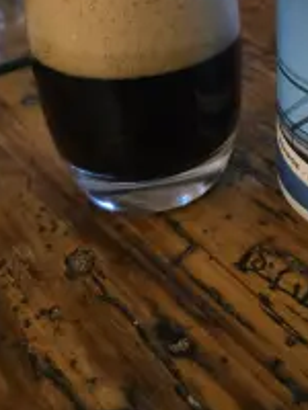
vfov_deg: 38.1
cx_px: 255
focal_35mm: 46
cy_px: 33
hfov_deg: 30.6
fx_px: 546
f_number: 1.7
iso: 1250
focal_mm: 6.3
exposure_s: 1/15
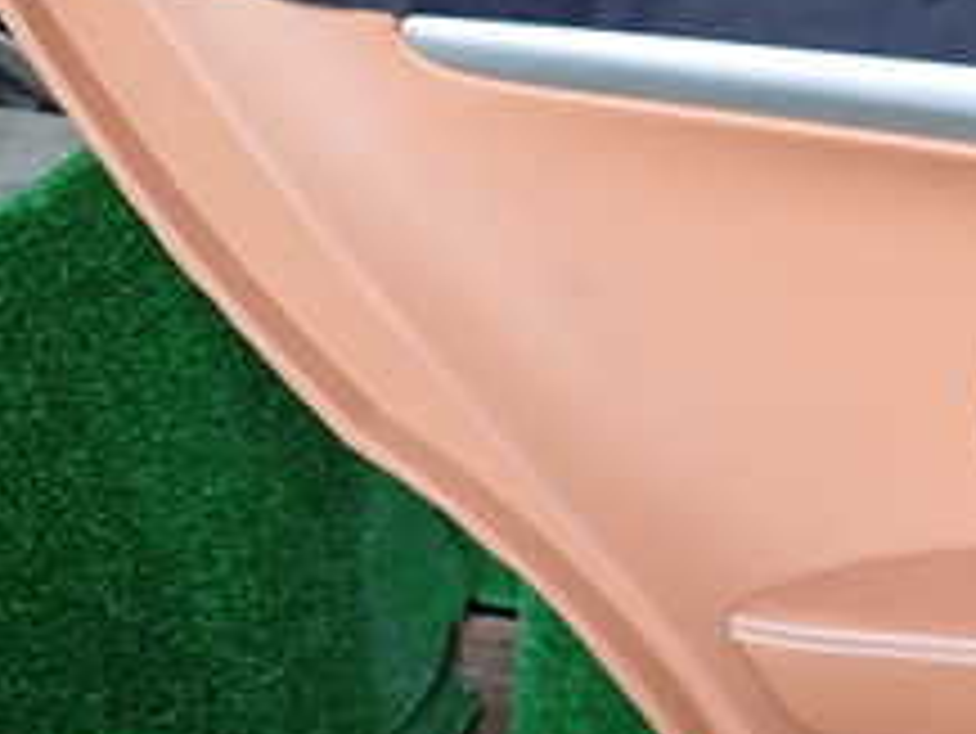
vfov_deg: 21.3
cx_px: 1057
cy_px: 302
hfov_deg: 26.1
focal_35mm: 69
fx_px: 1947
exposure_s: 1/100
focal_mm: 4.5
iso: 100
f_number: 2
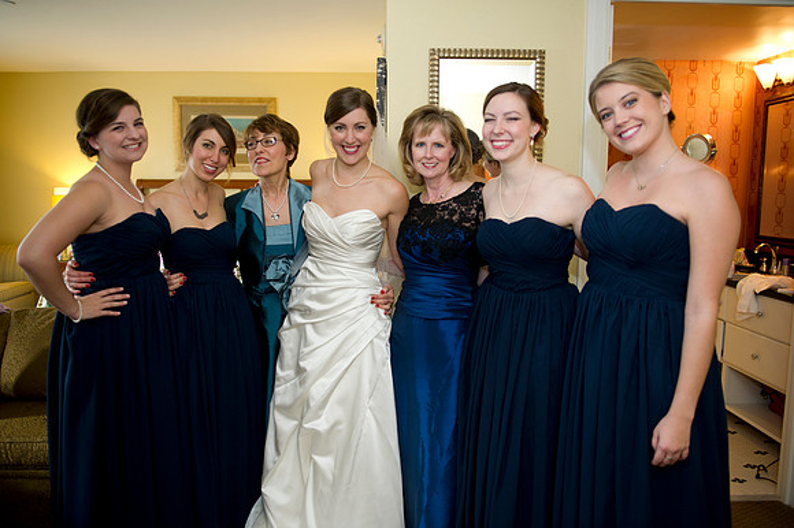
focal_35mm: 28
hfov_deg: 65.5
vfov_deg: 46.4
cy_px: 264
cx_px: 397
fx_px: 617
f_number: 2.8
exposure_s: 1/125
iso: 640
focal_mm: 28
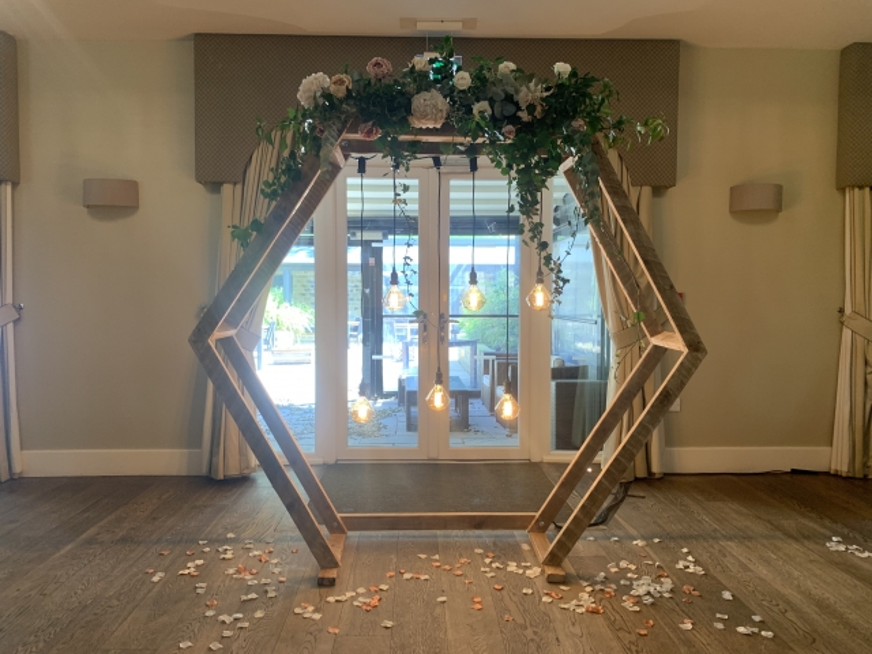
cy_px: 327
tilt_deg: -2.6
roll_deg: -0.1
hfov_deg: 67.3
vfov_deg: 53.1
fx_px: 655
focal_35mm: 26
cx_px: 436
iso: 80
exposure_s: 1/50
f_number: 1.8
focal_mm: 4.25
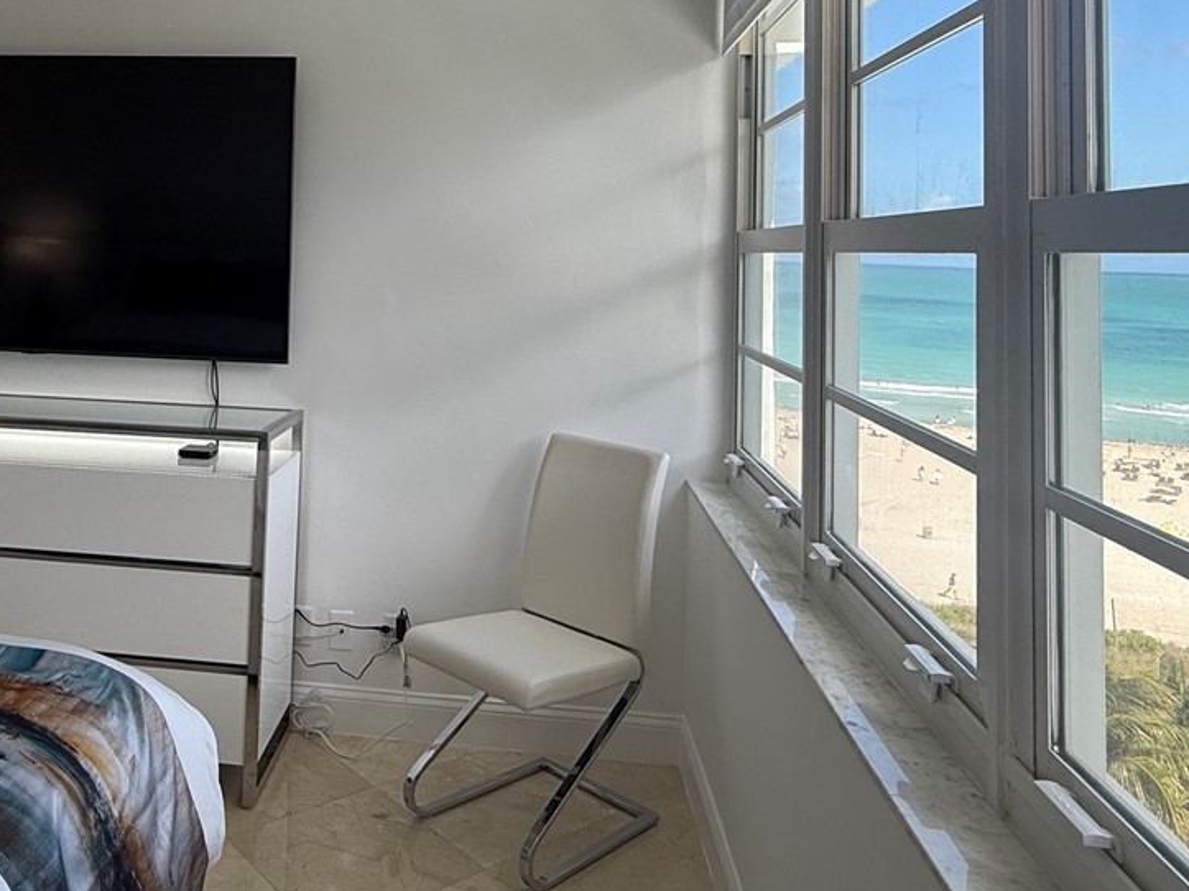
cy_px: 176
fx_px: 1065
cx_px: 390
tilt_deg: +2.7
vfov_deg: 43.3
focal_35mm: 31
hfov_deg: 57.0
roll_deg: -1.7
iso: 50
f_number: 2.2
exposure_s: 1/304
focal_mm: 2.22
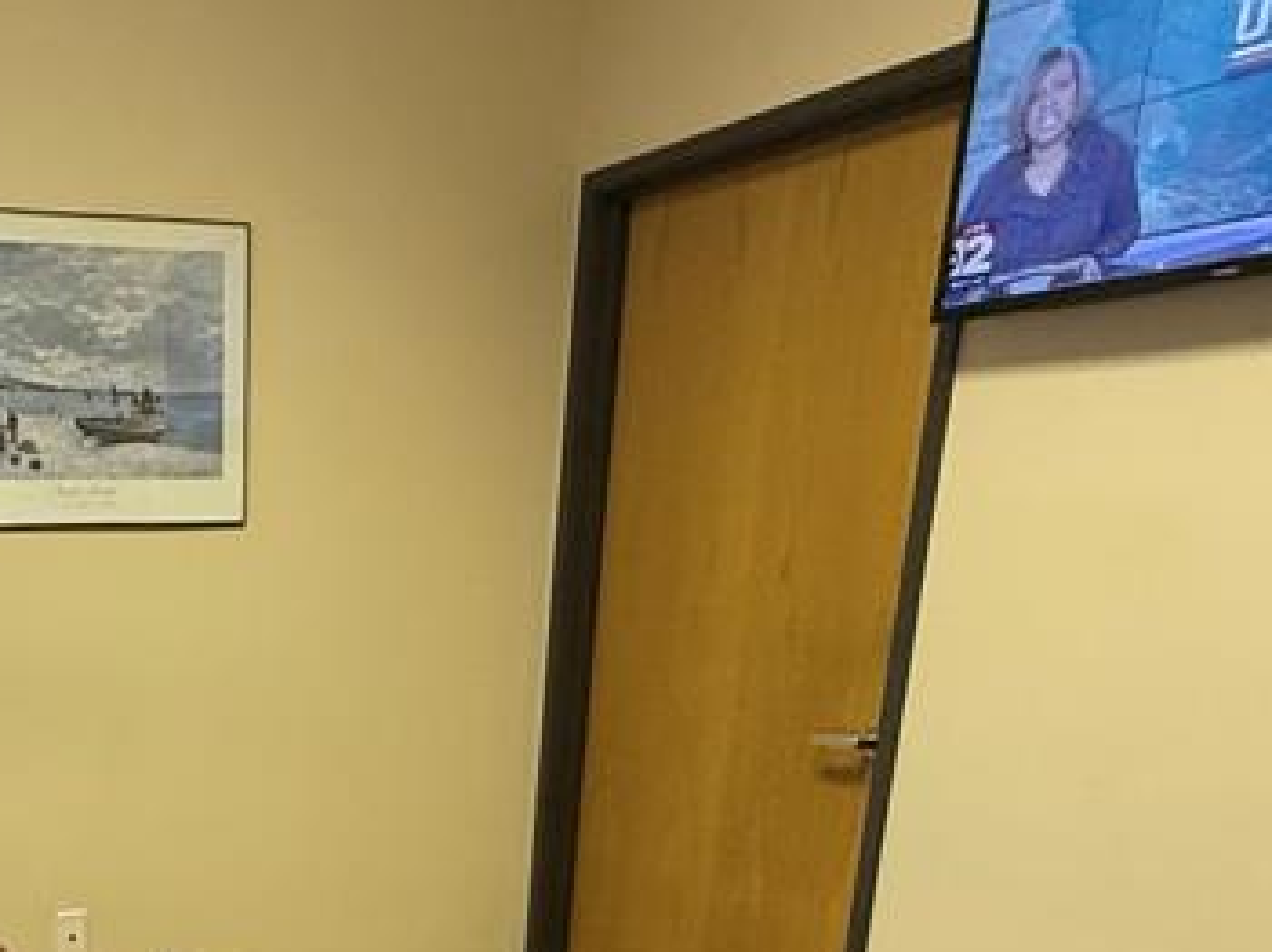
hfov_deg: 41.9
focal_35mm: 41
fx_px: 1506
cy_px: 1036
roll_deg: +0.8
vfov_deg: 31.3
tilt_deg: -16.3
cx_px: 116
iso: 320
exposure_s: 1/120
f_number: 2.2
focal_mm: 2.22
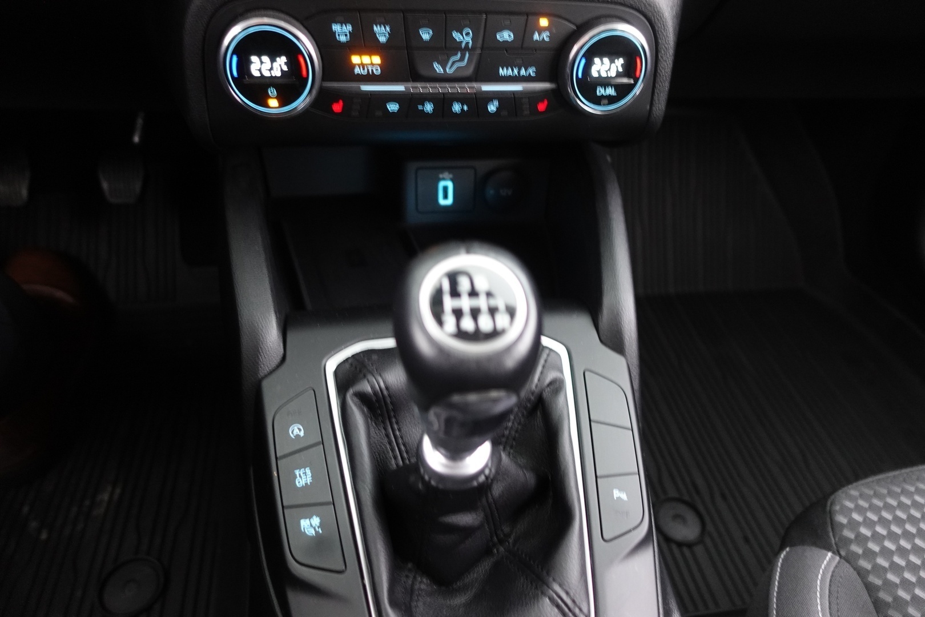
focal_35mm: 24
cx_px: 462
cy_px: 308
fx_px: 617
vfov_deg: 53.1
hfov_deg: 73.7
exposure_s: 1/8
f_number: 1.8
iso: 1000
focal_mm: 9.4
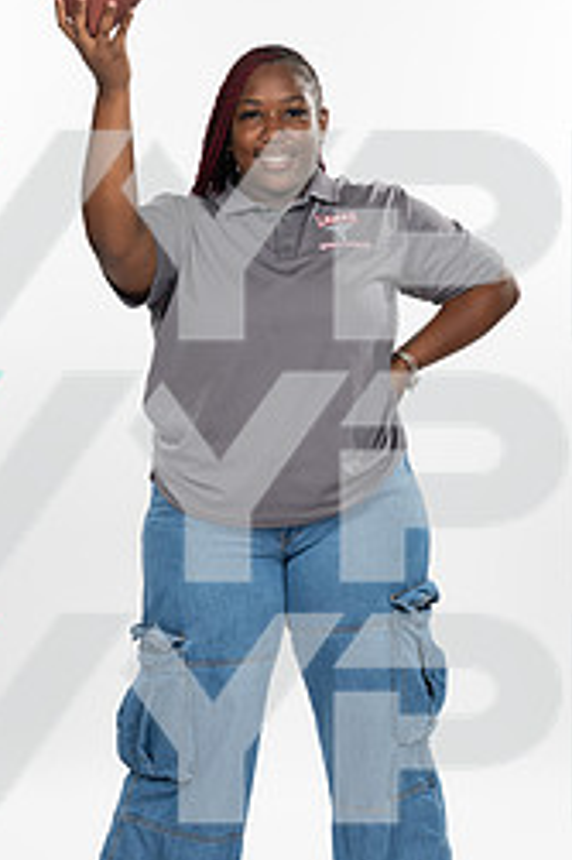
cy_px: 480
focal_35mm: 104
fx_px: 2482
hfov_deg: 13.1
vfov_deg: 19.6
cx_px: 301
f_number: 5.6
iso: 200
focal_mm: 58
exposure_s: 1/250
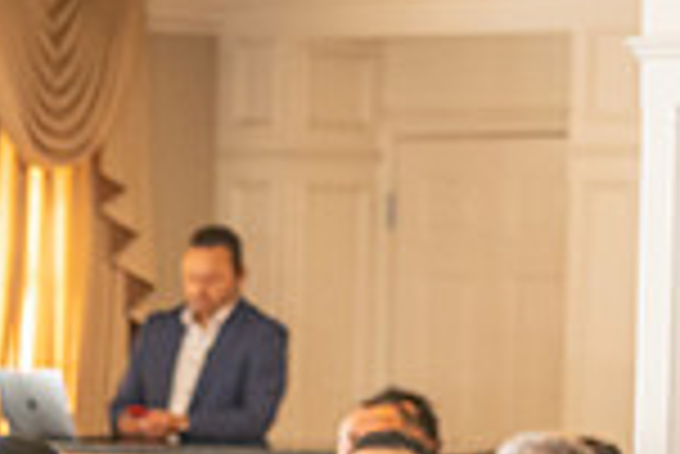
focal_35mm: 268
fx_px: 5067
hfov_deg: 7.6
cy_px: 690
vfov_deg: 5.1
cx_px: -234
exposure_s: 1/200
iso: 1250
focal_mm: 70
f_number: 4.5
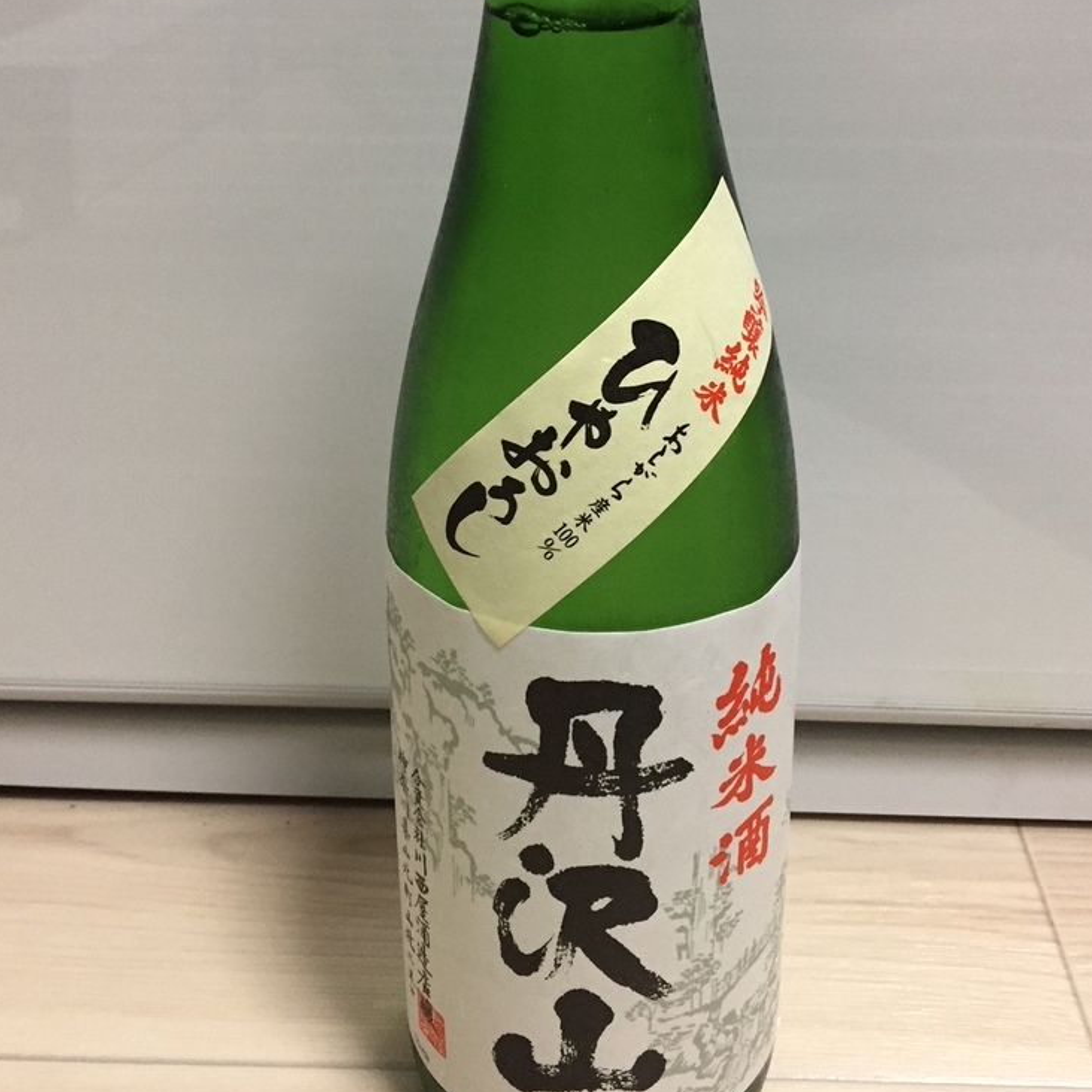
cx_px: 567
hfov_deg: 40.0
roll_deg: +2.2
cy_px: 349
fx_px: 1499
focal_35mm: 42
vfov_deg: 39.5
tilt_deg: -21.5
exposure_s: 1/30
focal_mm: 4.15
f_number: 2.2
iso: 160
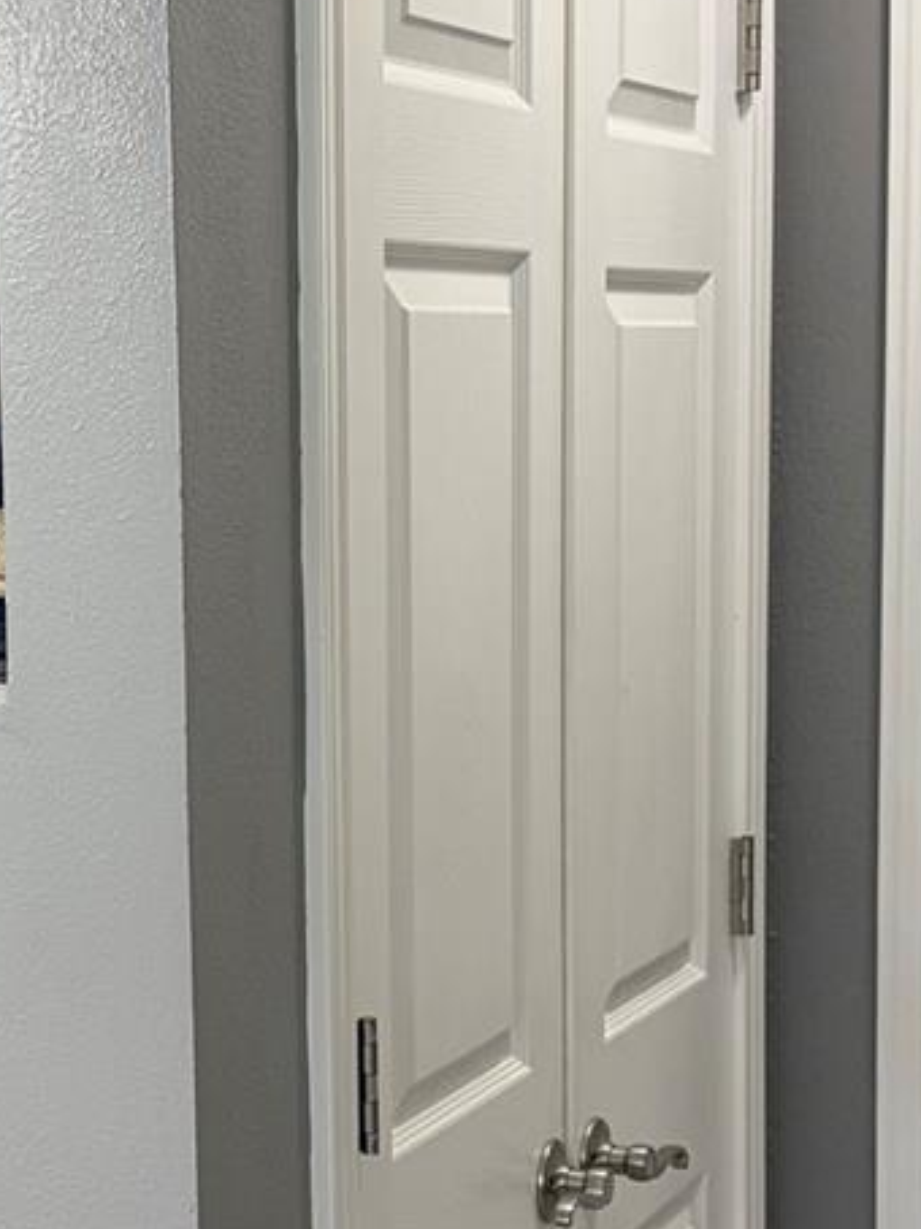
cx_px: 49
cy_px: 866
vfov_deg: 22.1
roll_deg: +1.1
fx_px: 3125
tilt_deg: -9.5
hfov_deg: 16.5
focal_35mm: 88
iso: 100
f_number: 1.6
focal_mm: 5.96
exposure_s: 1/120
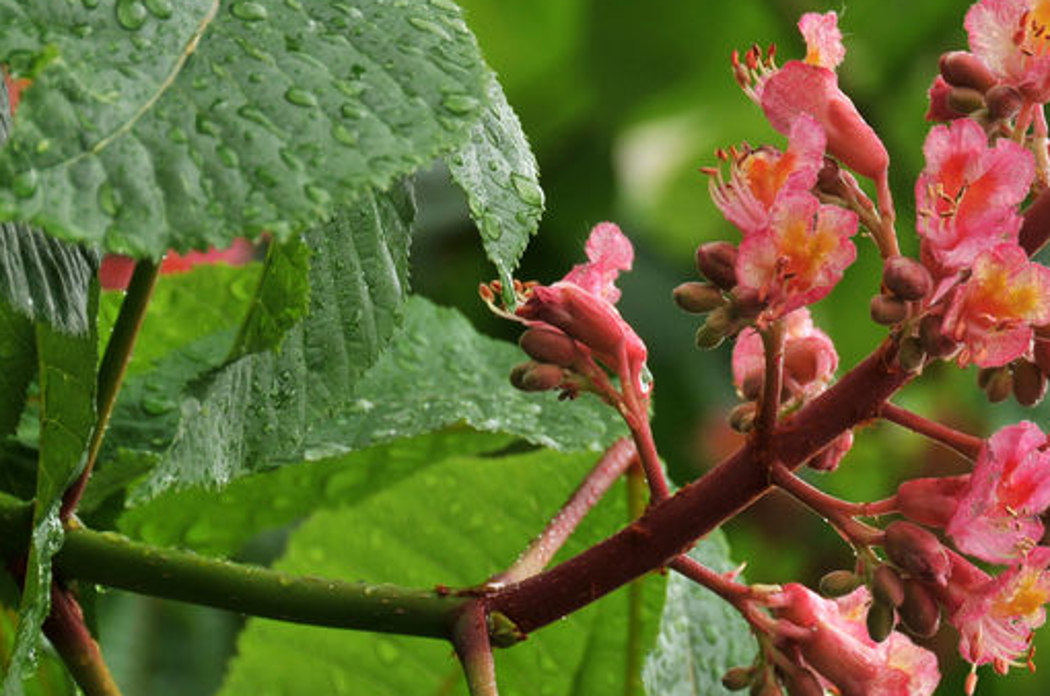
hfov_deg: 4.6
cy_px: 176
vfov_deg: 3.0
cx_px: 826
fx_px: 13100
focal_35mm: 450
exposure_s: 1/40
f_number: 8
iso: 200
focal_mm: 170
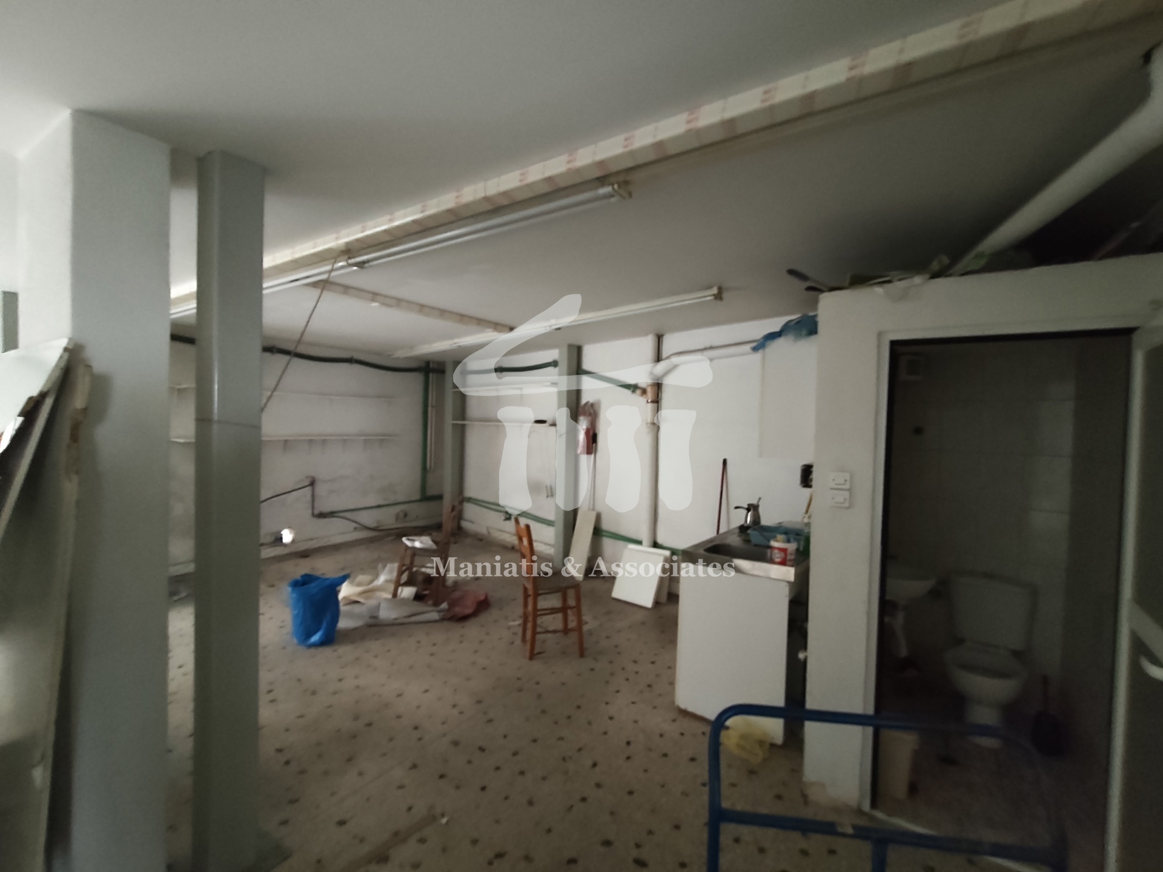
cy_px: 436
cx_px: 582
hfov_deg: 98.2
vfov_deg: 81.7
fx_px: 504
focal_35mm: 15
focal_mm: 1.67
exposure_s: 1/16.7
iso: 1600
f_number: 2.2
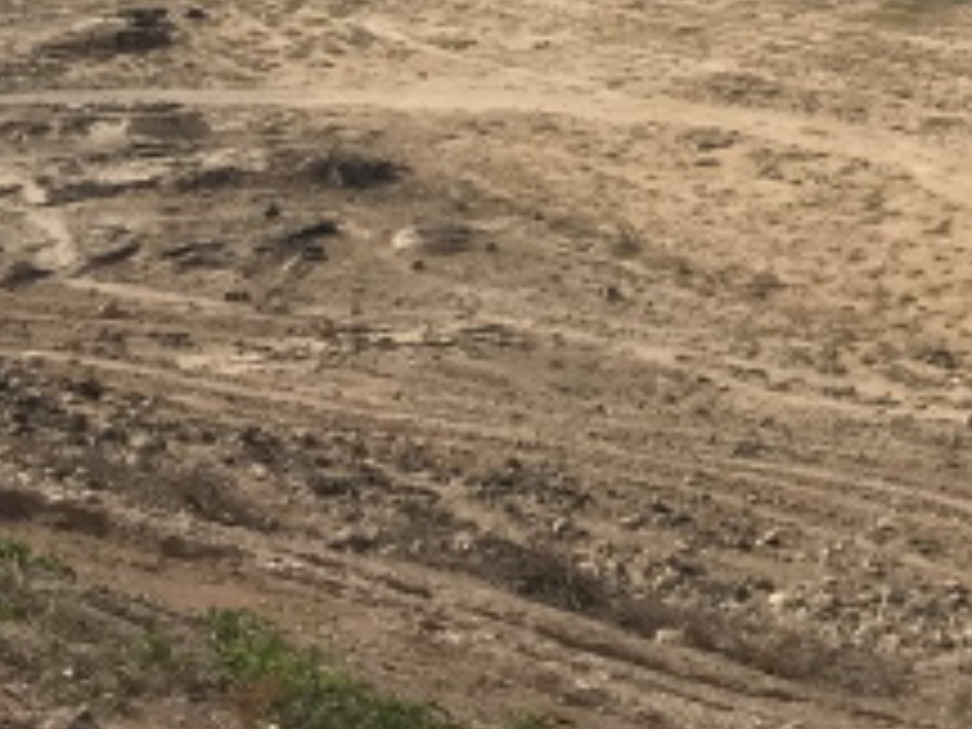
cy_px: -216
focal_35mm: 83
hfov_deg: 21.7
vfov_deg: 16.8
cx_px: 1184
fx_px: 2331
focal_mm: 3.99
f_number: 1.8
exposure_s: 1/6849
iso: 25
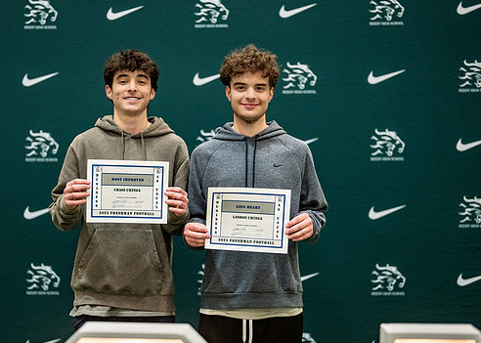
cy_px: 186
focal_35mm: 66
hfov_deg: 29.8
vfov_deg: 21.6
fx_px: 901
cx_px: 199
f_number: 1.2
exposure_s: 1/320
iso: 1250
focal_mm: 50
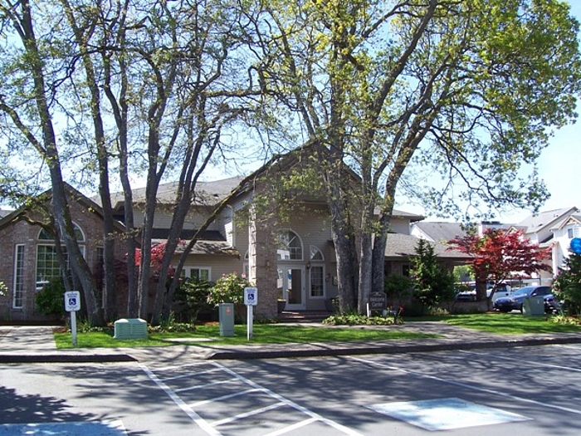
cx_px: 290
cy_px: 218
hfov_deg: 54.0
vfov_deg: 41.8
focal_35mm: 34
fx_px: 571
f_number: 5.6
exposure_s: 1/180
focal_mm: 5.6
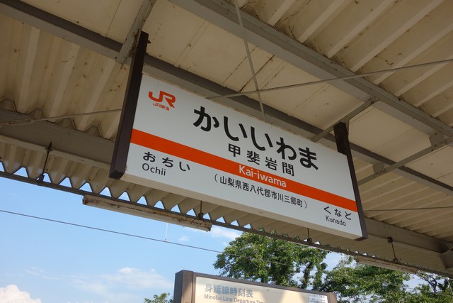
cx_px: 226
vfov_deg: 46.4
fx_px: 352
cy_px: 152
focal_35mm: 28
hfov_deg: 65.5
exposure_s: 1/250
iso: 125
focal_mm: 10.4
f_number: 5.6
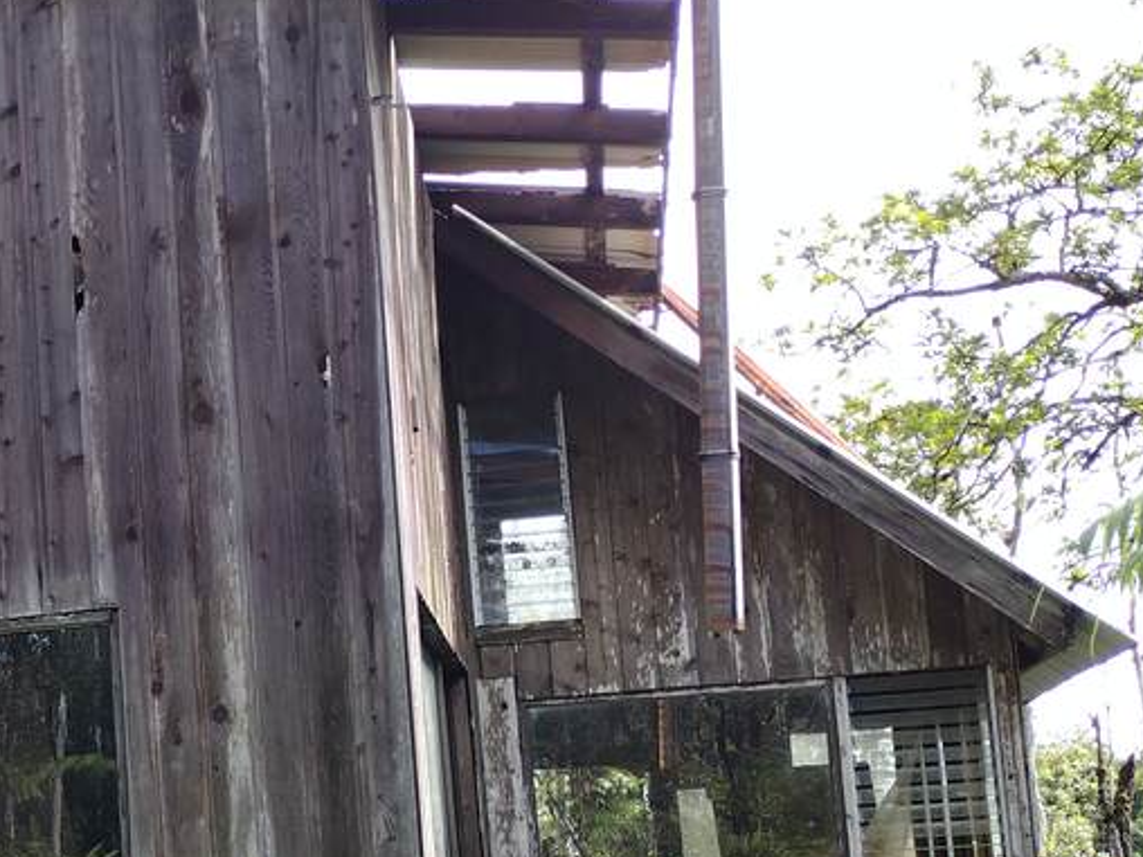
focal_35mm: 68
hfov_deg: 26.3
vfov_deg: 21.4
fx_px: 2245
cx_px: -126
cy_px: 670
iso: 100
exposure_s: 1/348
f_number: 1.7
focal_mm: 4.71
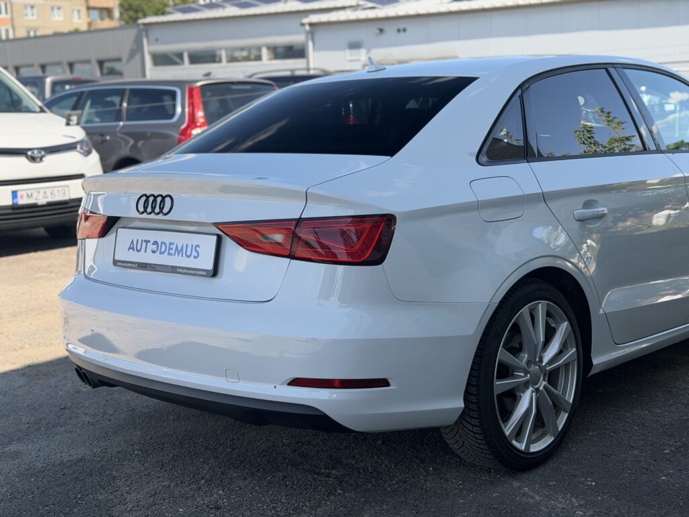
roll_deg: +2.6
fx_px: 955
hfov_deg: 39.7
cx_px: 344
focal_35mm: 48
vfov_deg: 30.3
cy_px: 258
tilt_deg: -10.1
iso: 80
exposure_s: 1/1133
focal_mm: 6.76
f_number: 1.78
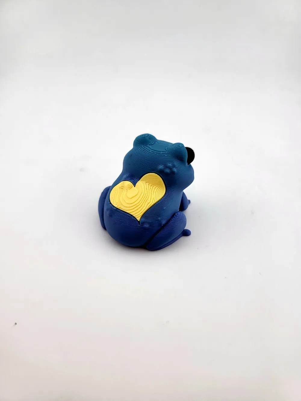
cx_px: 150
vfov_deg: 71.6
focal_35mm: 24
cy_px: 200
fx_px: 278
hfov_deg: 56.8
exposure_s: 1/833
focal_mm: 5
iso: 40
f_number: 1.8
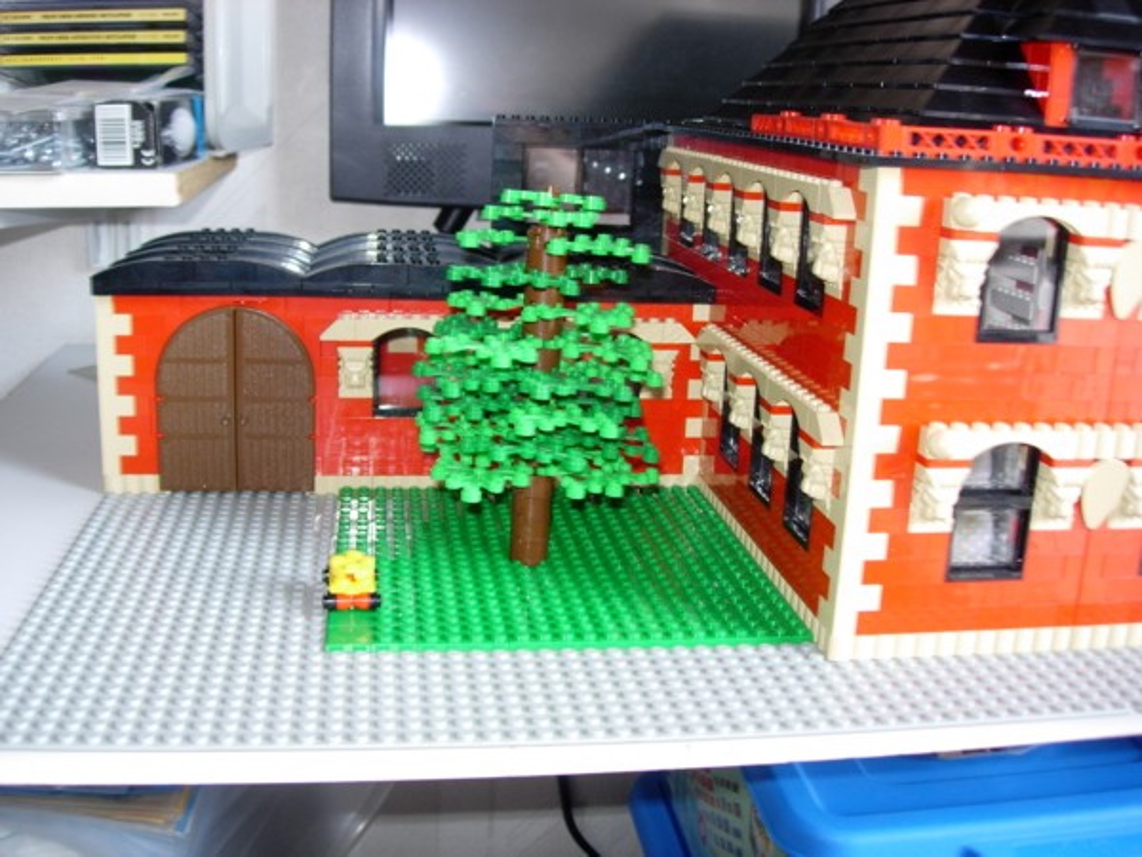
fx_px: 1254
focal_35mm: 38
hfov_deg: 49.0
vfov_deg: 37.7
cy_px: 428
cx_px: 571
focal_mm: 7.8
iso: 79
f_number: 2.8
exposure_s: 1/11.6
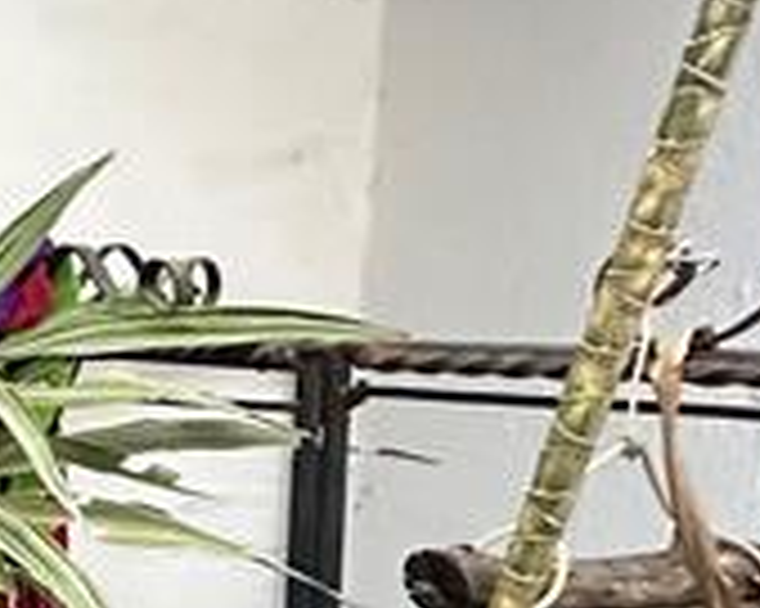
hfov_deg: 15.9
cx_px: -899
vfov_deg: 18.4
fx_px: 1866
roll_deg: -0.7
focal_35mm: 83
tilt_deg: -4.1
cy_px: 401
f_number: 2.2
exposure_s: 1/60
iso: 400
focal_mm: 2.22
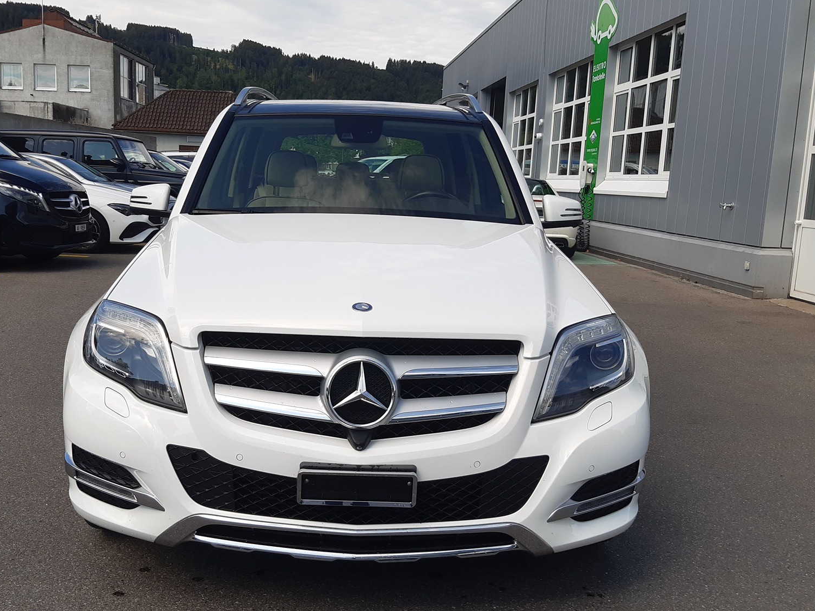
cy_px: 326
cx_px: 343
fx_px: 824
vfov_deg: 40.7
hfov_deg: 52.4
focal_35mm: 35
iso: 40
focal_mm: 3.92
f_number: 1.7
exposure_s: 1/1350
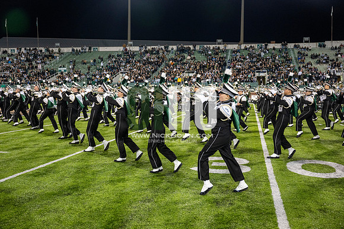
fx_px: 382
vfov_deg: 33.4
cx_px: 172
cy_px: 114
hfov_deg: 48.4
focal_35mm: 40
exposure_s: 1/500
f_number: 3.2
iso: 1250
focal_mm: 40
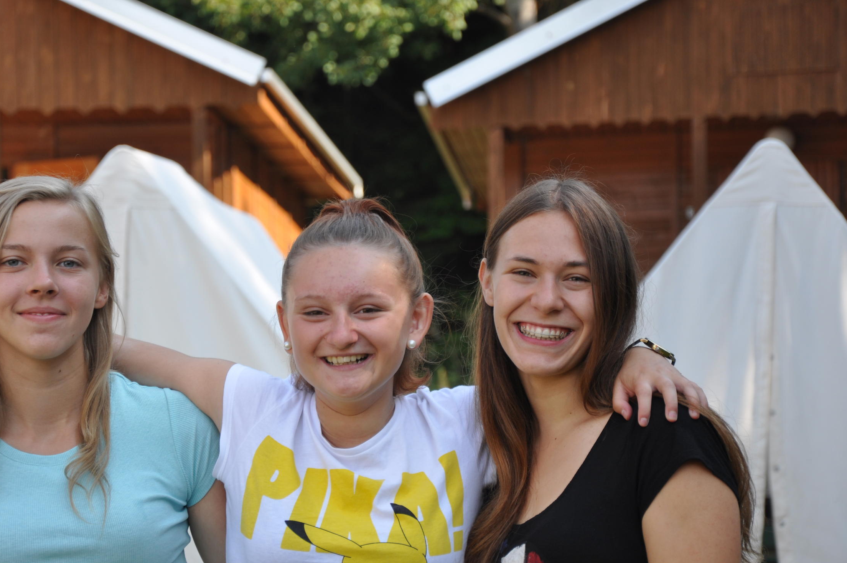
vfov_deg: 9.2
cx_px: 373
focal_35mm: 149
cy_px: 306
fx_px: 3492
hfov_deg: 13.8
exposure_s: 1/160
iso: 200
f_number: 6.3
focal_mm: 85
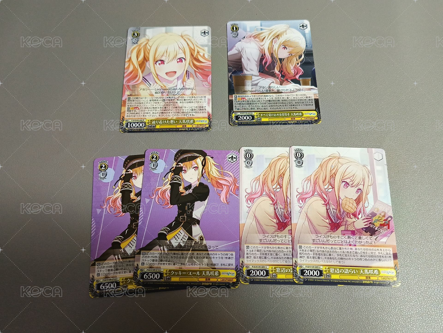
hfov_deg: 61.7
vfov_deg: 48.2
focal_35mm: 29
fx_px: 371
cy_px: 166
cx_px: 222
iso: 800
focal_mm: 5.24
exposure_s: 1/60
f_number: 1.75
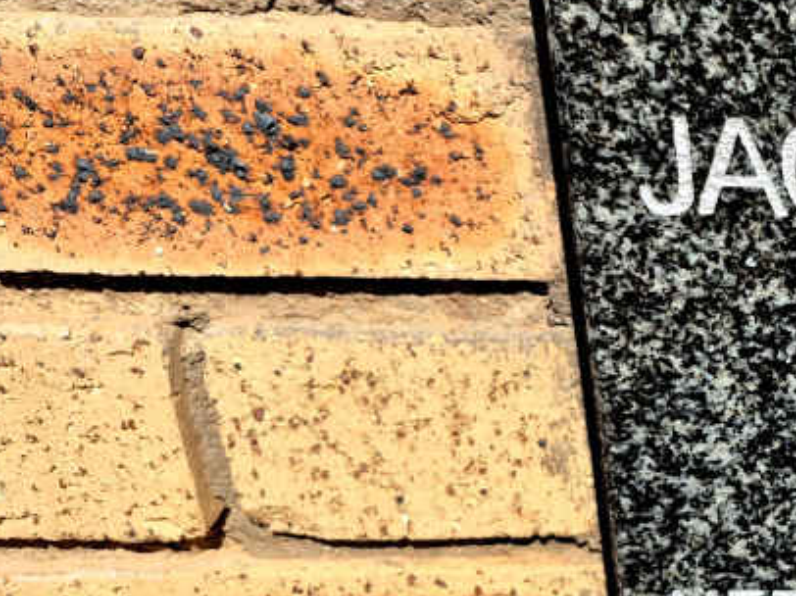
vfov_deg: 21.6
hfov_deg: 23.6
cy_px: 304
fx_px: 1563
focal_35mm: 68
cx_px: 1151
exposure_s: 1/2024
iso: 25
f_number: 1.8
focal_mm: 5.4
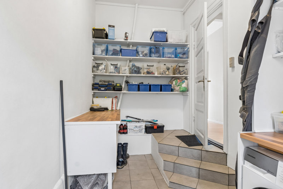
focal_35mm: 21
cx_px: 142
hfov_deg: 81.2
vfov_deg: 59.5
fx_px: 165
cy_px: 94
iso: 200
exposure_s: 1/8
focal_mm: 14
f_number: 8
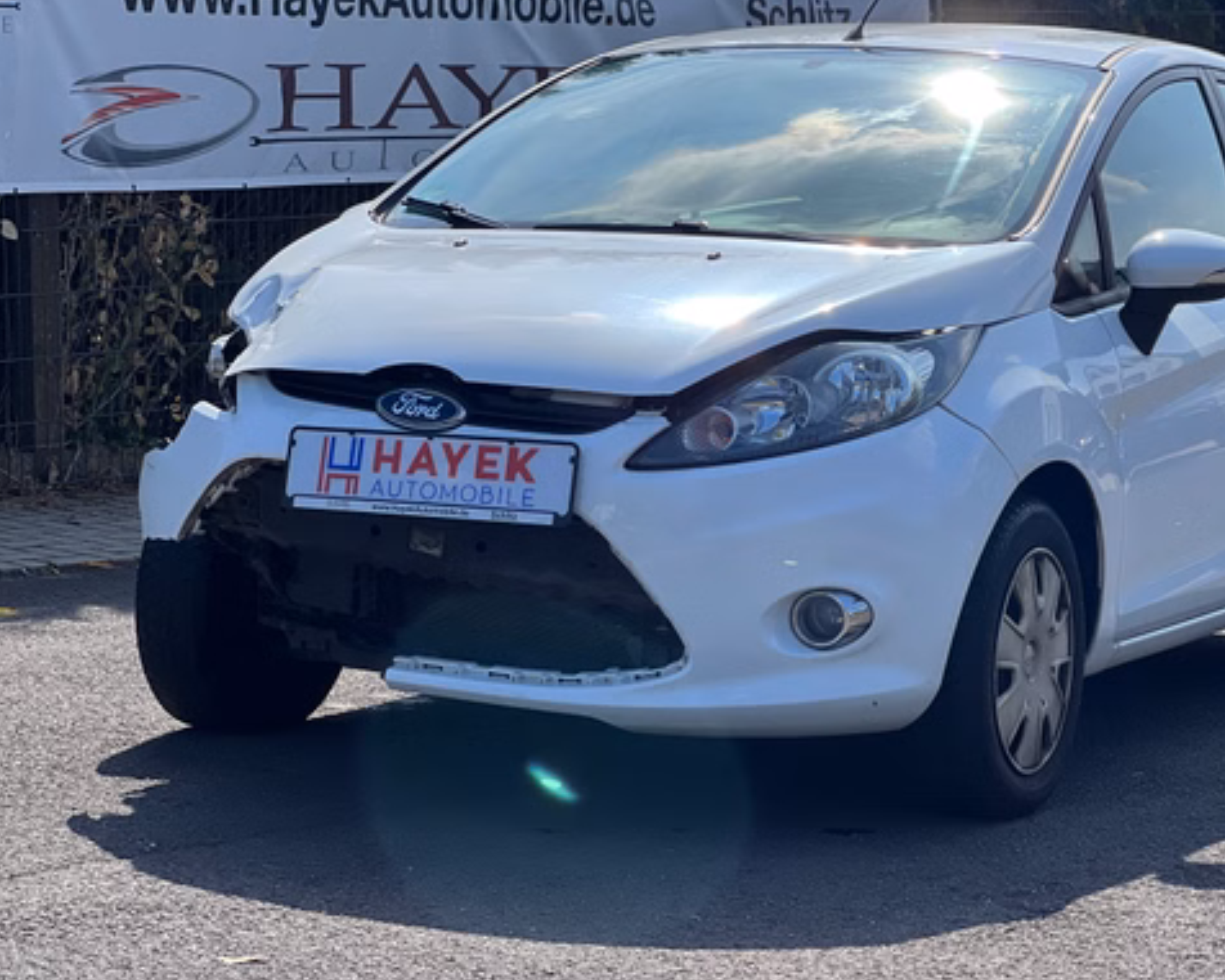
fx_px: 3663
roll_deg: +0.1
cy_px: 458
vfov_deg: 15.2
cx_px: 757
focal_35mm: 101
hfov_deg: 19.0
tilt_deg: -5.5
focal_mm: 9
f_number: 2.8
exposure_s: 1/732
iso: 32
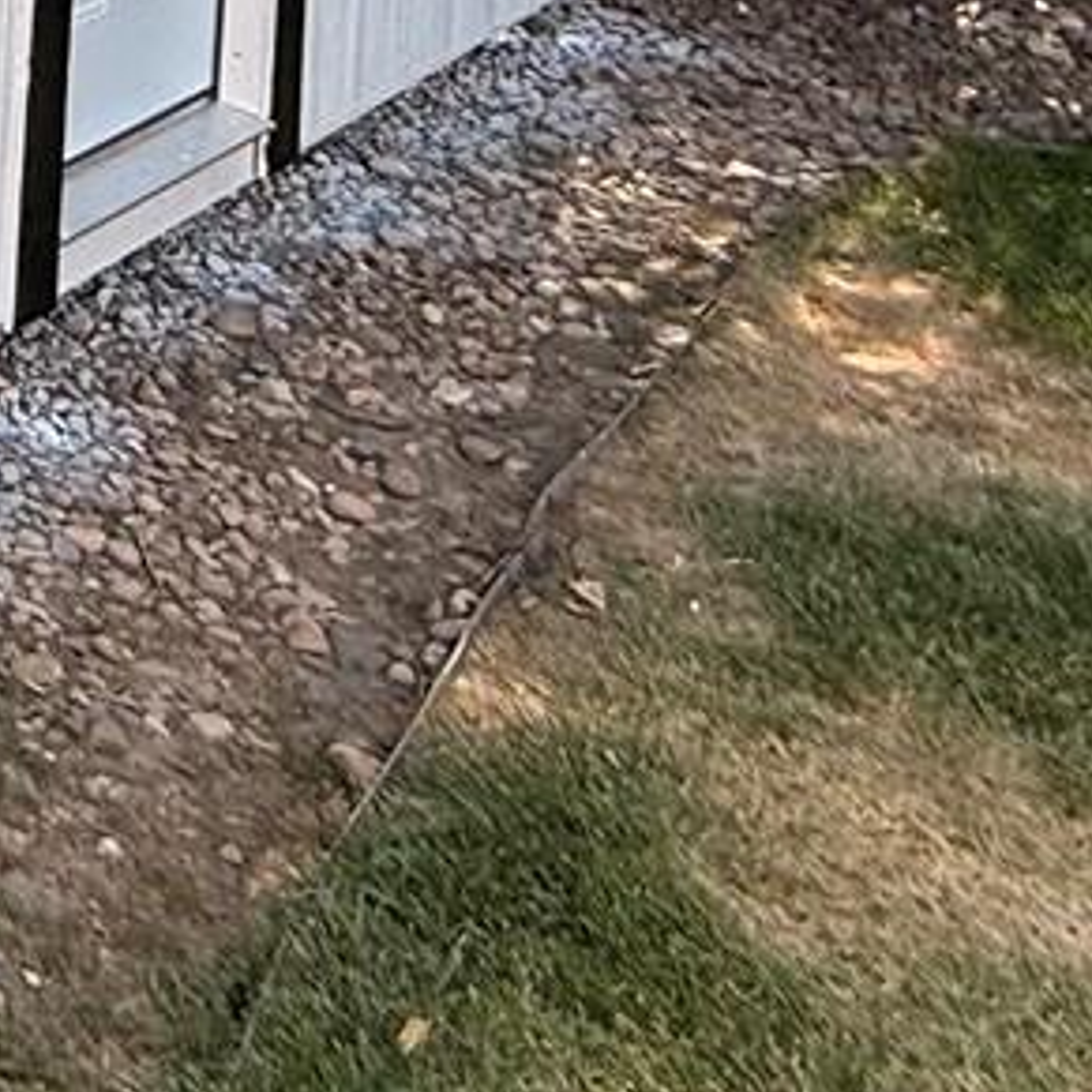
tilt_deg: -1.6
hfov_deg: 17.5
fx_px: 2427
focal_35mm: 68
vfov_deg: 20.2
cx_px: -1126
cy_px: -728
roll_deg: -1.2
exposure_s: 1/545
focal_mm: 2.22
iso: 50
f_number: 2.2
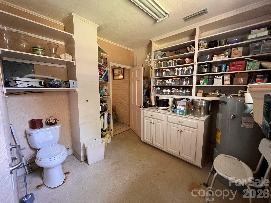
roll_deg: +0.0
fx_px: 102
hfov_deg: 106.2
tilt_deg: -7.7
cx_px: 136
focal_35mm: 13
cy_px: 102
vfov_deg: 89.9
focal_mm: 1.57
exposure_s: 1/60
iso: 640
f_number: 1.8
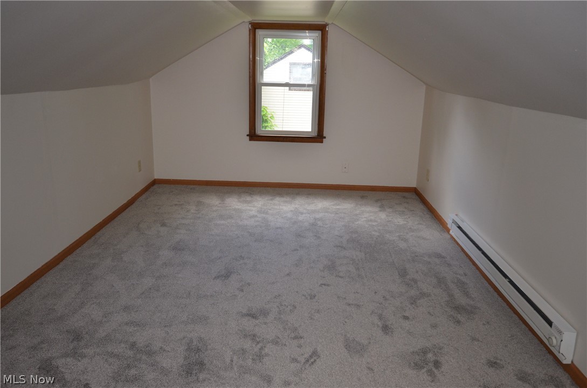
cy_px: 194
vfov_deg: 43.4
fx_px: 488
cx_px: 294
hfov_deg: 62.0
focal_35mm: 30
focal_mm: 20
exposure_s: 1/60
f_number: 5.6
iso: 800
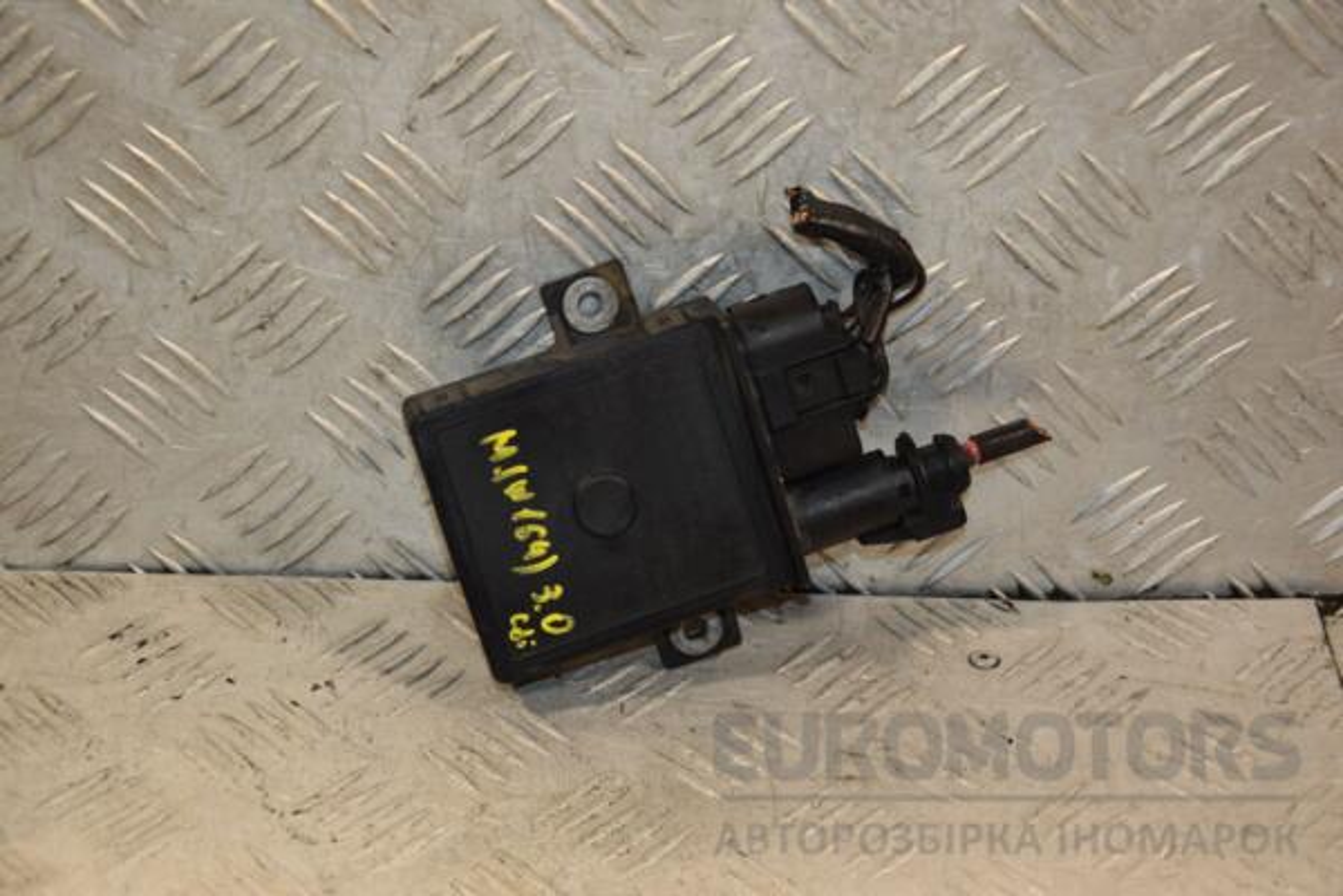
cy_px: 448
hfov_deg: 23.4
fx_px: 3245
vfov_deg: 15.7
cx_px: 672
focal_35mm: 87
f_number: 5
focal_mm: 58
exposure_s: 1/200
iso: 800
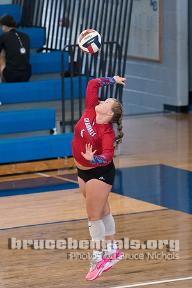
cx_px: 98
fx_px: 2086
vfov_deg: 7.9
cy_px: 135
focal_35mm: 261
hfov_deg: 5.3
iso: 8000
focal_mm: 143
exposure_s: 1/1250
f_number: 2.8
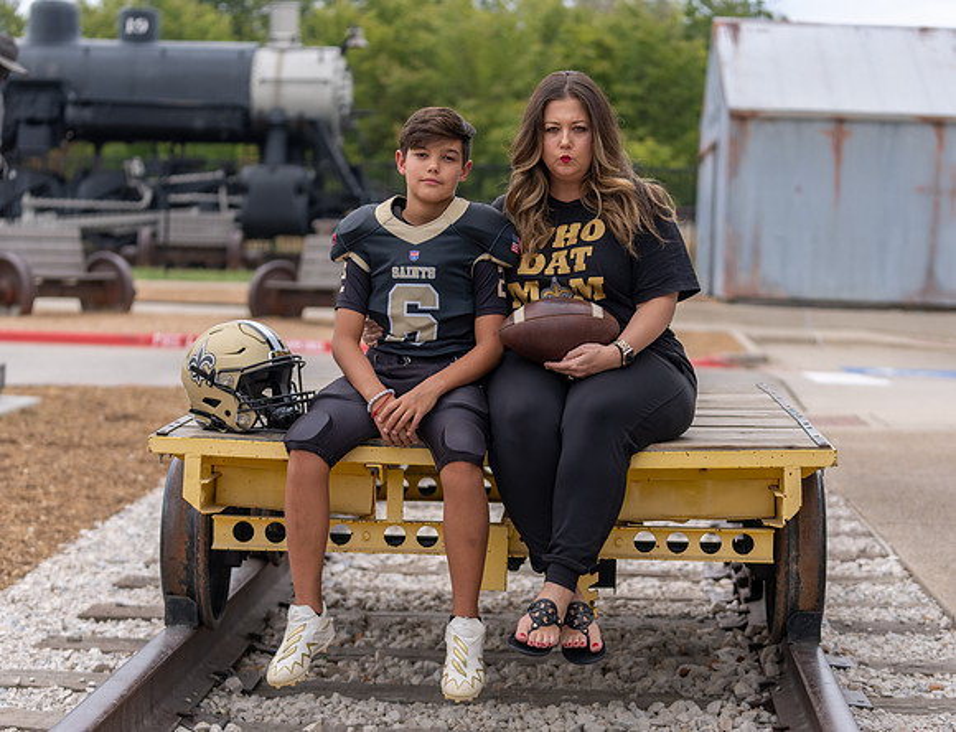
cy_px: 382
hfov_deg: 23.3
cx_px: 494
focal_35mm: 83
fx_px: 2314
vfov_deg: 18.0
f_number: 2.8
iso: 160
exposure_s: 1/320
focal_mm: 70
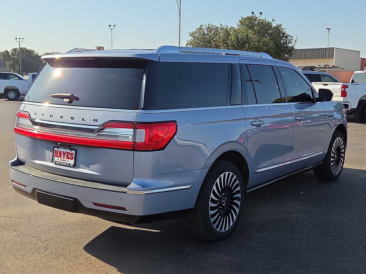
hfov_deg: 44.8
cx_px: 183
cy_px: 137
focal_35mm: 42
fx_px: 444
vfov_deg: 34.3
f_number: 1.8
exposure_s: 1/1250
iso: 25
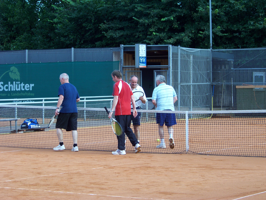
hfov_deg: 17.0
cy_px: 100
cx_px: 133
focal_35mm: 116
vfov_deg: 12.8
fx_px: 891
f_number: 3.2
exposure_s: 1/200
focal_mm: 19.3
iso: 66
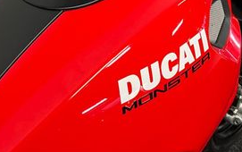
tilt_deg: -46.3
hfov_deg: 31.5
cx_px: 119
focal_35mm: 65
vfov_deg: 19.6
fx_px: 429
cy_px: 12
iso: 125
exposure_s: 1/50
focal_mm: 5.1
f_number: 1.6
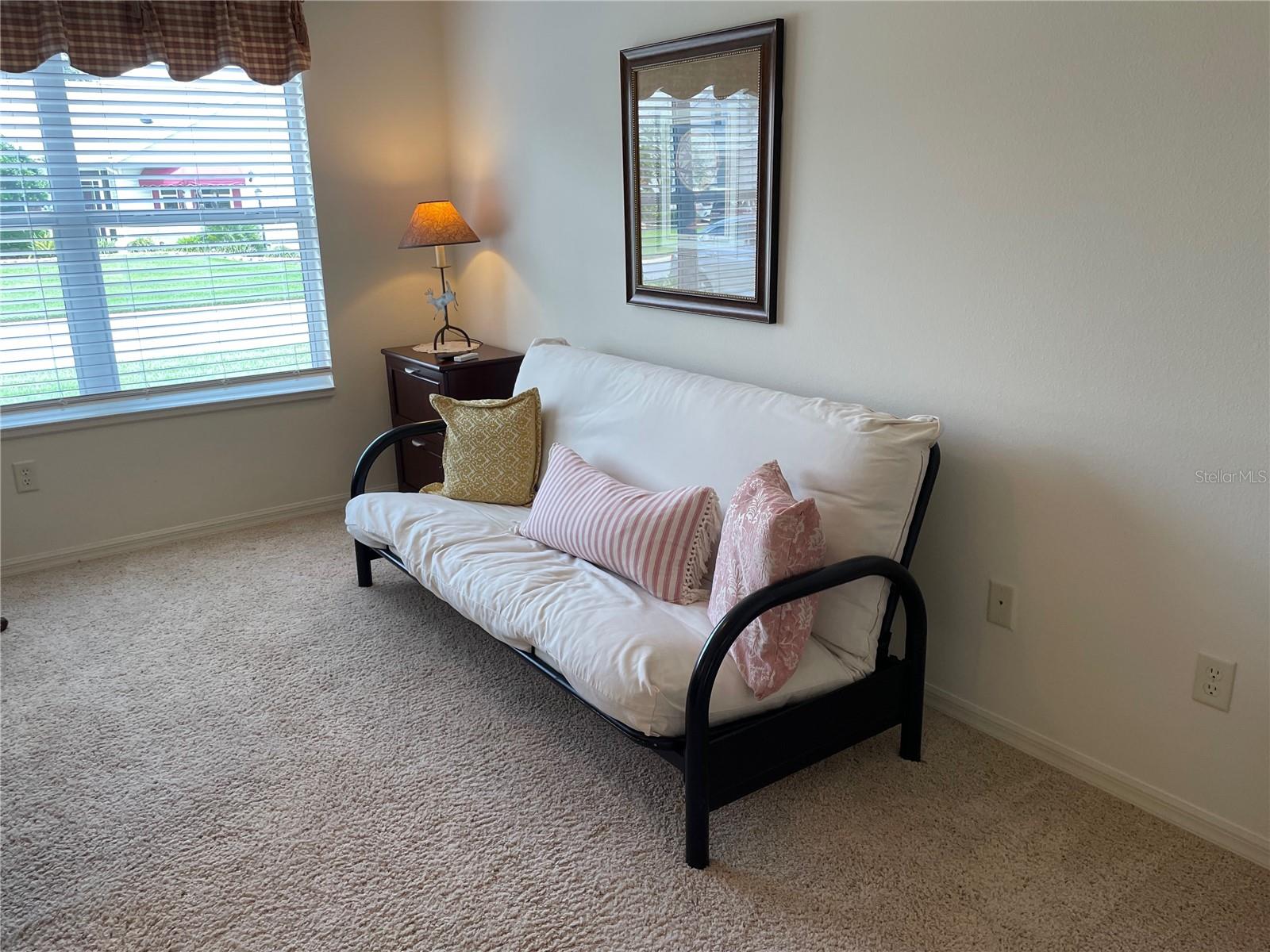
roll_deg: +2.5
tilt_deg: -14.8
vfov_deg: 53.1
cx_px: 635
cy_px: 476
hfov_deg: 67.3
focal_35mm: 26
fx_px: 954
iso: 80
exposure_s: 1/120
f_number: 1.6
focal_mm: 4.2
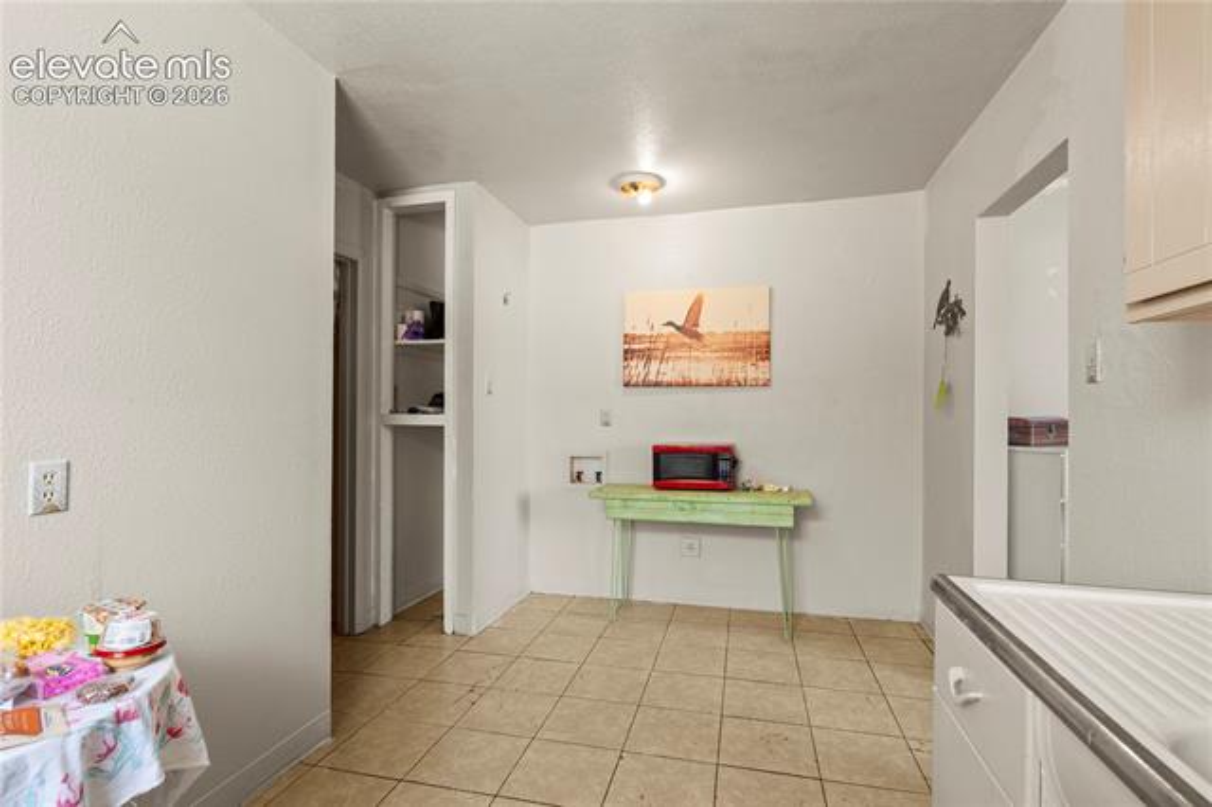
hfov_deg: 96.8
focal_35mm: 16
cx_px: 606
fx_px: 538
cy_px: 404
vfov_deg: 73.7
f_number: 8
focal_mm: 16
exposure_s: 1/3
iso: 100
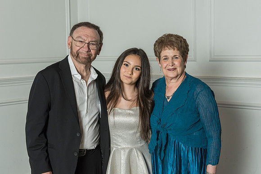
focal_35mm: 60
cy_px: 84
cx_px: 135
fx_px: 435
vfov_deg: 22.6
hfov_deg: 33.4
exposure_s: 1/125
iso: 1000
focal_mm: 58
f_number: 7.1
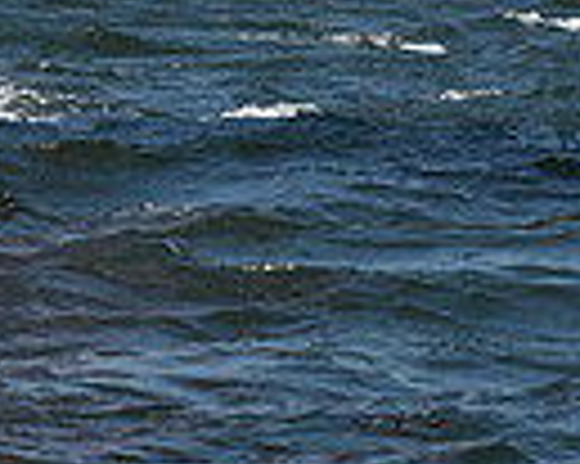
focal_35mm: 295
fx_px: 5060
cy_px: -820
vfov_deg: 5.0
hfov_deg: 6.5
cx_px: -191
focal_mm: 70
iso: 250
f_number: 9
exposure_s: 1/1250
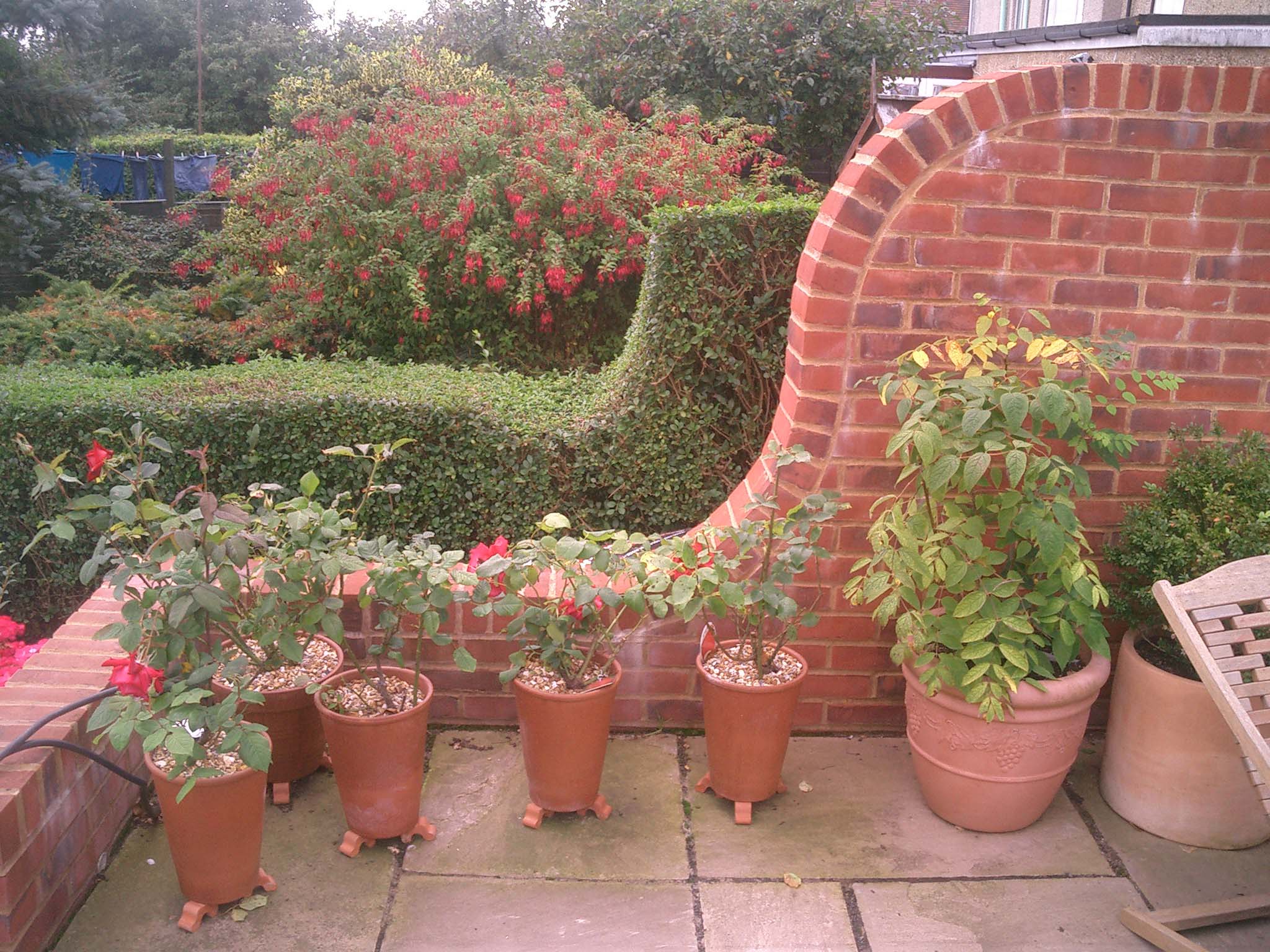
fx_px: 1284
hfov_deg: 52.6
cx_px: 635
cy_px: 476
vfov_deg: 40.7
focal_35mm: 35
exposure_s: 1/200
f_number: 4.2
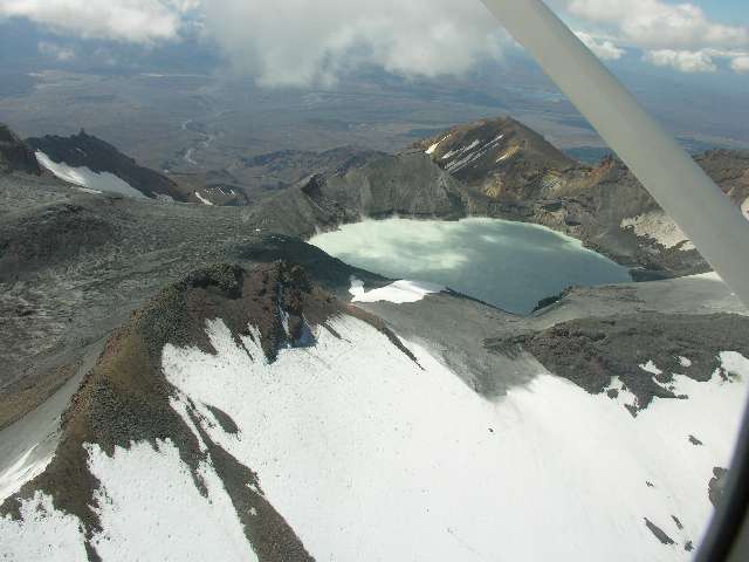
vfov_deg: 40.7
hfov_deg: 52.6
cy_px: 281
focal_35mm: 35
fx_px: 757
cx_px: 374
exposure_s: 1/260
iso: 50
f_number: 7.1
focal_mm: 8.9
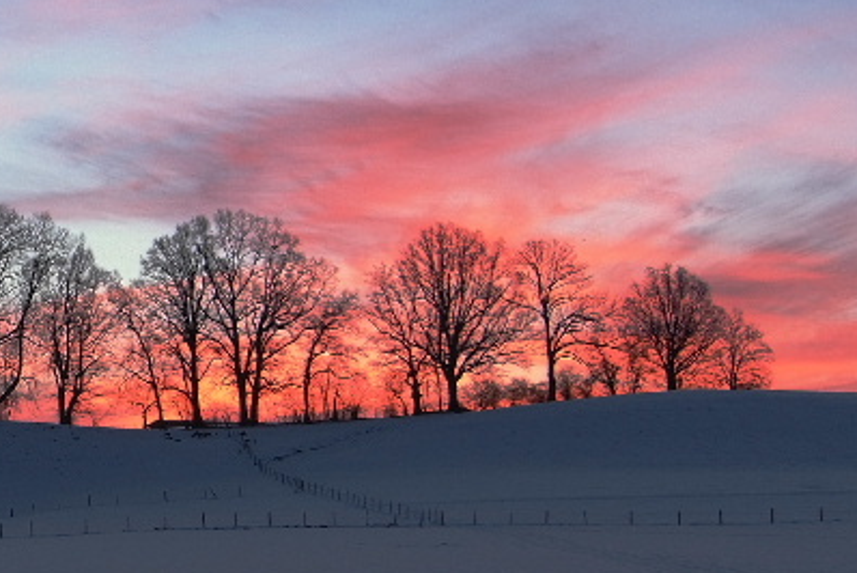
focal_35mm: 85
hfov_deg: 22.3
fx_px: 2025
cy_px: 307
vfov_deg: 16.1
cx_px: -136
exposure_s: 1/35
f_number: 7.1
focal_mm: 22
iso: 400
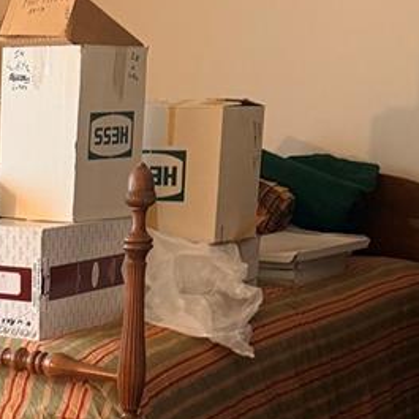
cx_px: -147
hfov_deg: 16.9
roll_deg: -0.8
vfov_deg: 17.8
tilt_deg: -11.3
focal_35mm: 96
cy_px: 376
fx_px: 1315
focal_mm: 6.76
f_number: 1.78
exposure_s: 1/60
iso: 250
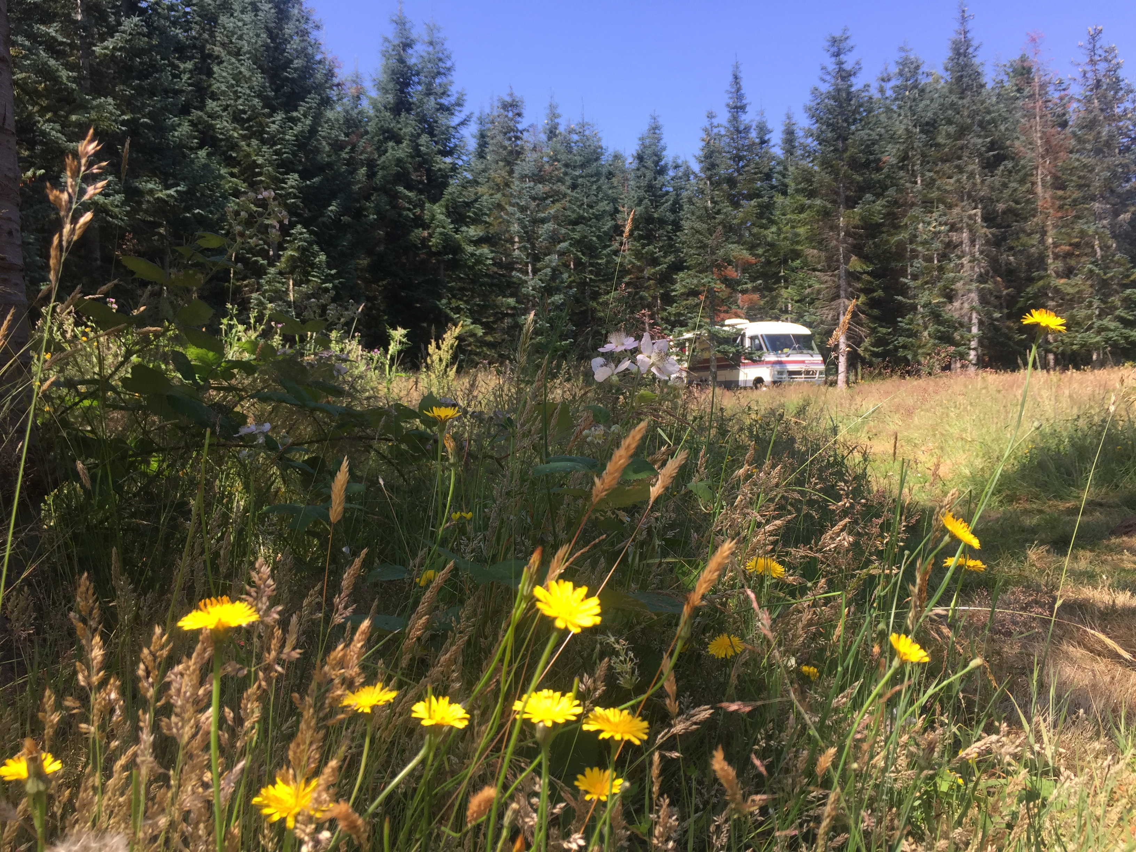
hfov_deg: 61.7
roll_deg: +0.4
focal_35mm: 29
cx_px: 568
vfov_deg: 48.2
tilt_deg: -1.4
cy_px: 426
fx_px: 952
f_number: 2.2
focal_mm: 4.15
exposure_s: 1/746
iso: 32
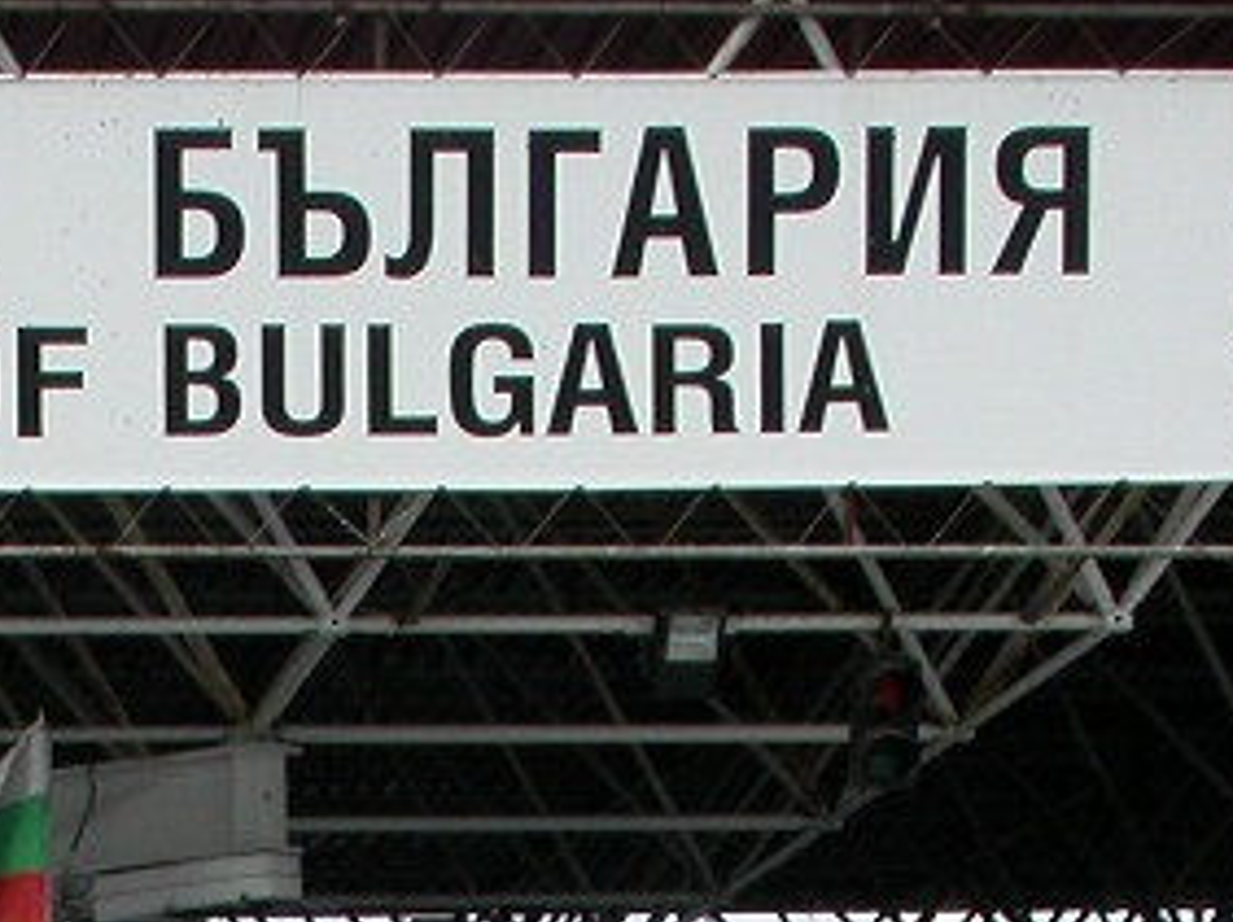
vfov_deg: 7.2
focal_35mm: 200
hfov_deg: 9.8
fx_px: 7118
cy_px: 1591
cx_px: -105
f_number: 6
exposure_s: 1/372
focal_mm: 11.5
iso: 100
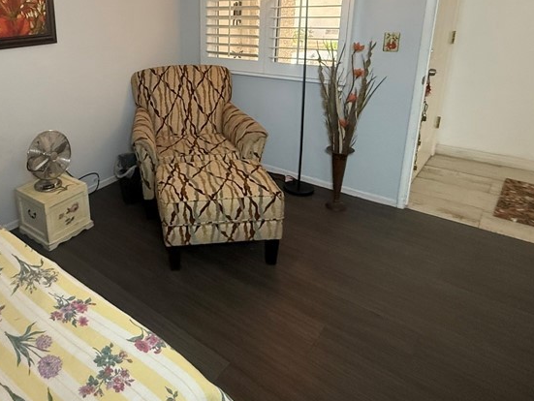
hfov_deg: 63.8
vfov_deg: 51.5
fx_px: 401
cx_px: 141
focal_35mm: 26
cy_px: 114
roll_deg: +3.4
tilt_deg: -14.9
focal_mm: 2.22
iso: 640
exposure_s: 1/120
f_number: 2.2
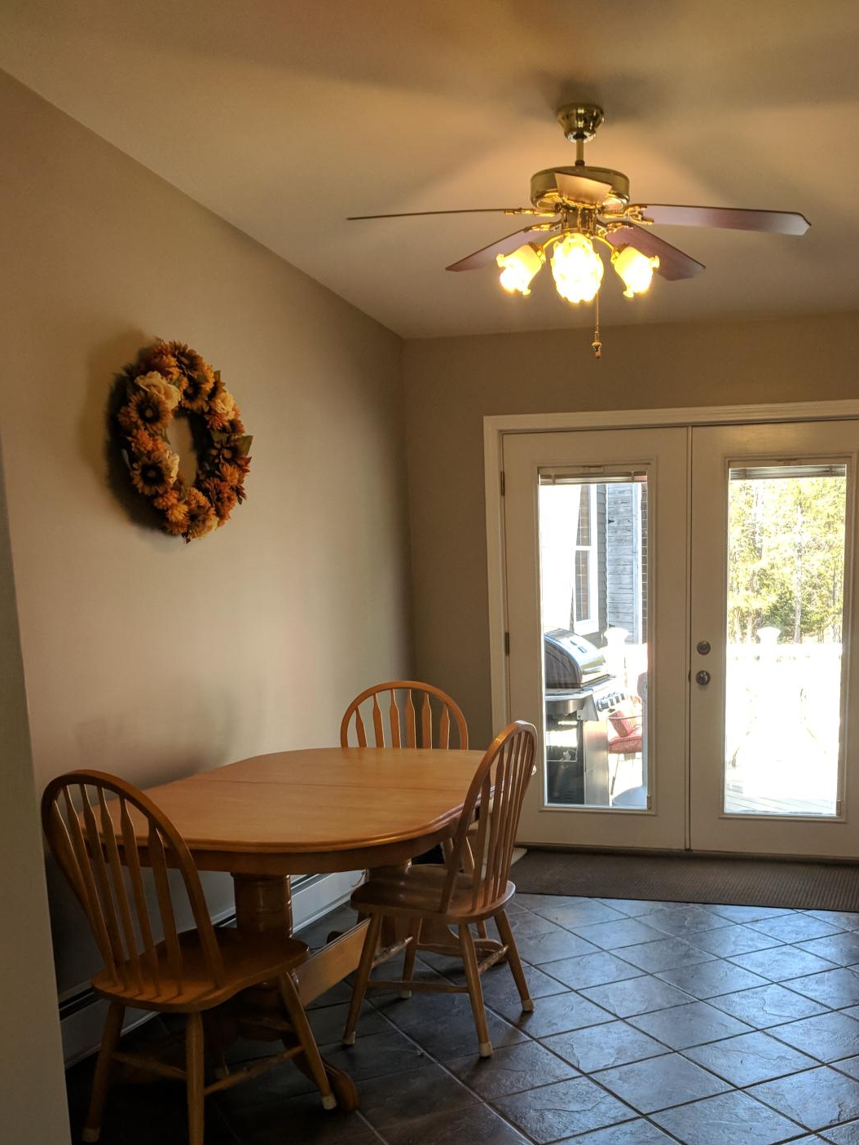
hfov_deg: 38.1
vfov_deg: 48.8
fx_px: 1224
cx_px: 601
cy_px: 808
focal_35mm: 37
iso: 152
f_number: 2
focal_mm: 4.67
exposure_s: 1/421
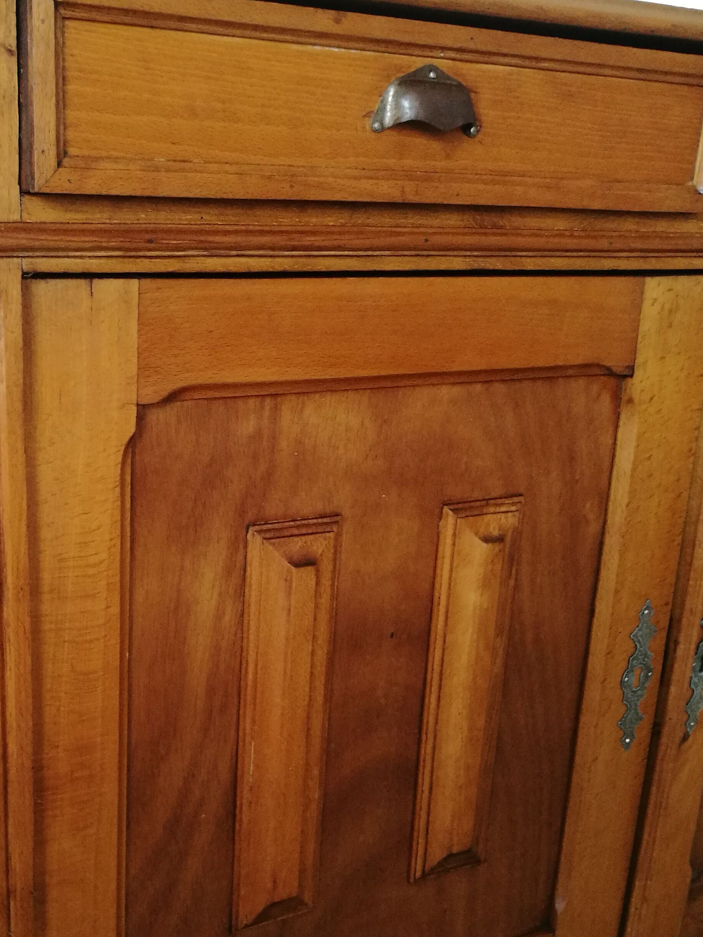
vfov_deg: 42.6
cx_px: 212
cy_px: 587
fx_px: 1192
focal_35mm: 44
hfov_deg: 32.5
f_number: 2.2
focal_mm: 4.5
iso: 200
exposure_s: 1/50
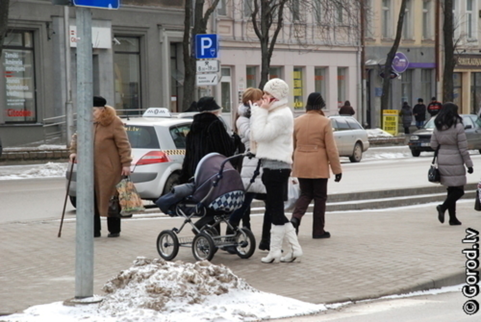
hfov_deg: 13.7
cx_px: 240
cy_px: 161
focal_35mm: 150
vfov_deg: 9.2
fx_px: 2007
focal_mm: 100
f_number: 11
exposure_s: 1/180
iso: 1000
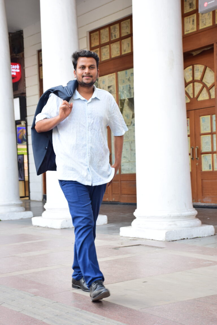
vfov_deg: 33.4
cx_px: 108
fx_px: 542
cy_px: 162
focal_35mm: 60
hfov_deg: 22.6
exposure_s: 1/100
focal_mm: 40
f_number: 5.6
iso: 500
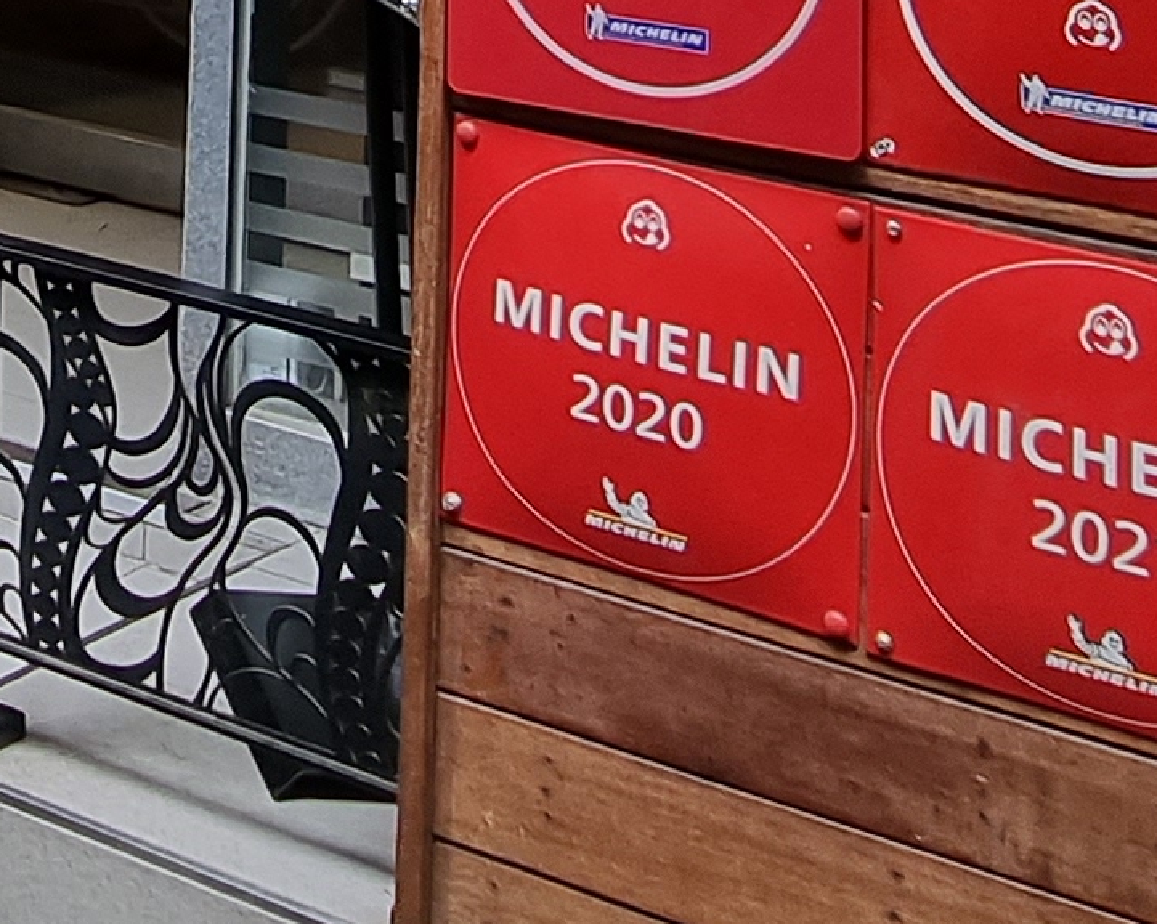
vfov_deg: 17.3
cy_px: -772
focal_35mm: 71
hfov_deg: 23.8
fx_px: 2430
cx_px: -313
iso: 50
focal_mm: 2.2
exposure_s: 1/306
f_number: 2.2
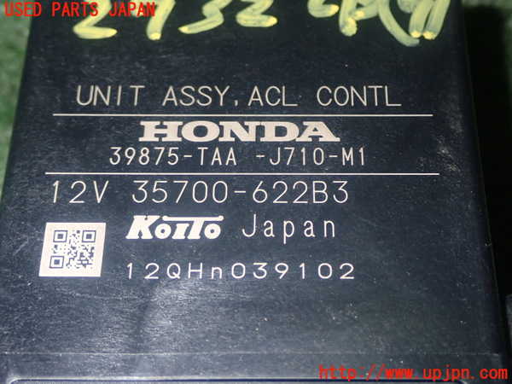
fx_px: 917
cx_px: 256
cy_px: 192
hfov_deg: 31.2
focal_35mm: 62
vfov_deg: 23.7
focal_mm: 11.09
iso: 500
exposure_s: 1/60
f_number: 10
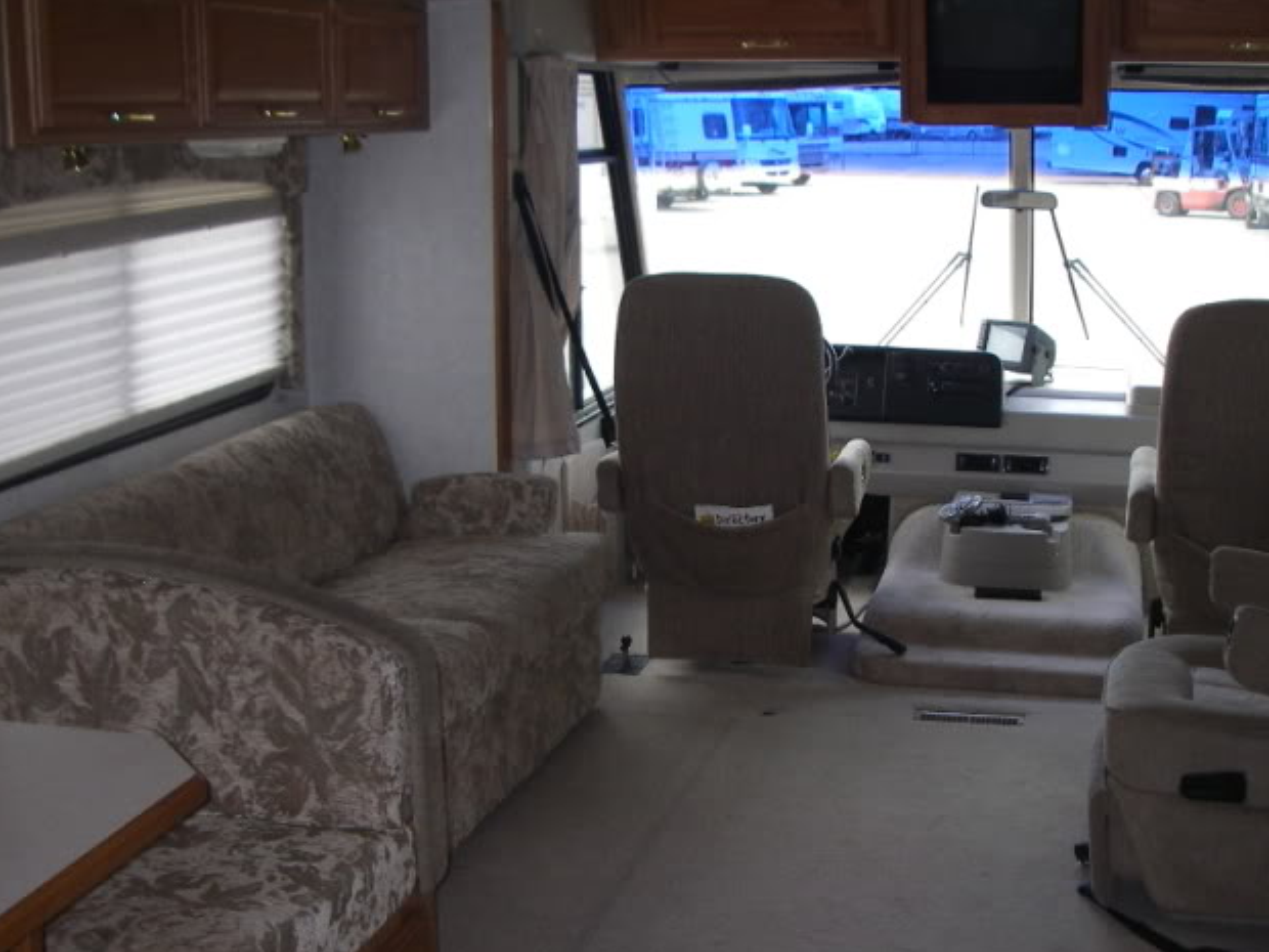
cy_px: 545
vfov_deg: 29.6
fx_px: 1796
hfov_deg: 38.8
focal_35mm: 49
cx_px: 731
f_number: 3.3
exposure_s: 1/80
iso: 100
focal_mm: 6.3
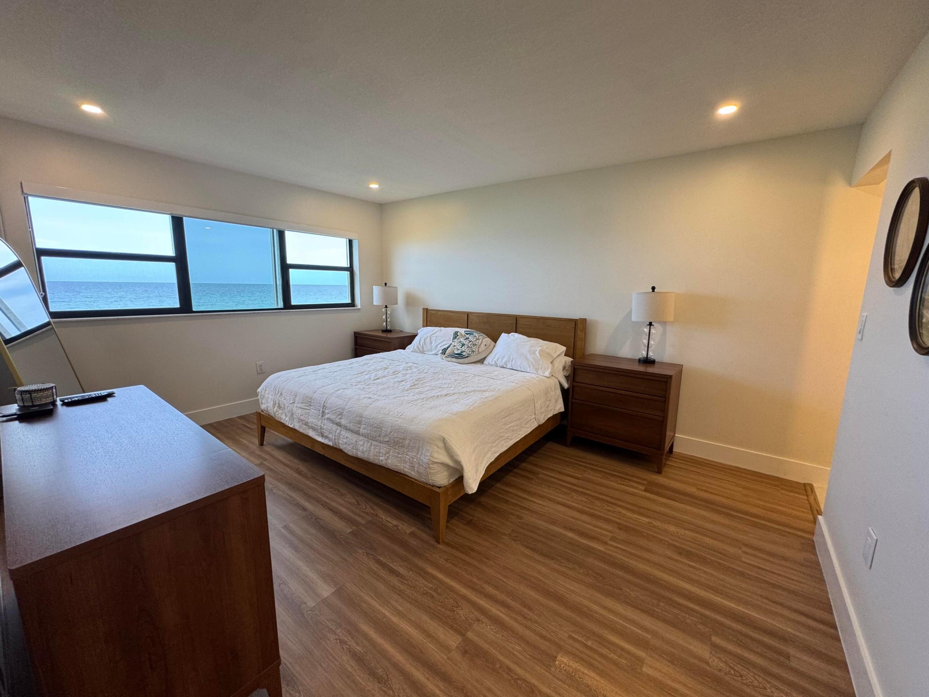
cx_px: 464
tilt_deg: -10.2
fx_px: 376
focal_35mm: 14
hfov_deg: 102.1
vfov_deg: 85.7
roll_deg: -1.5
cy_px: 348
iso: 100
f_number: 2.2
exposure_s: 1/120
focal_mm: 2.22
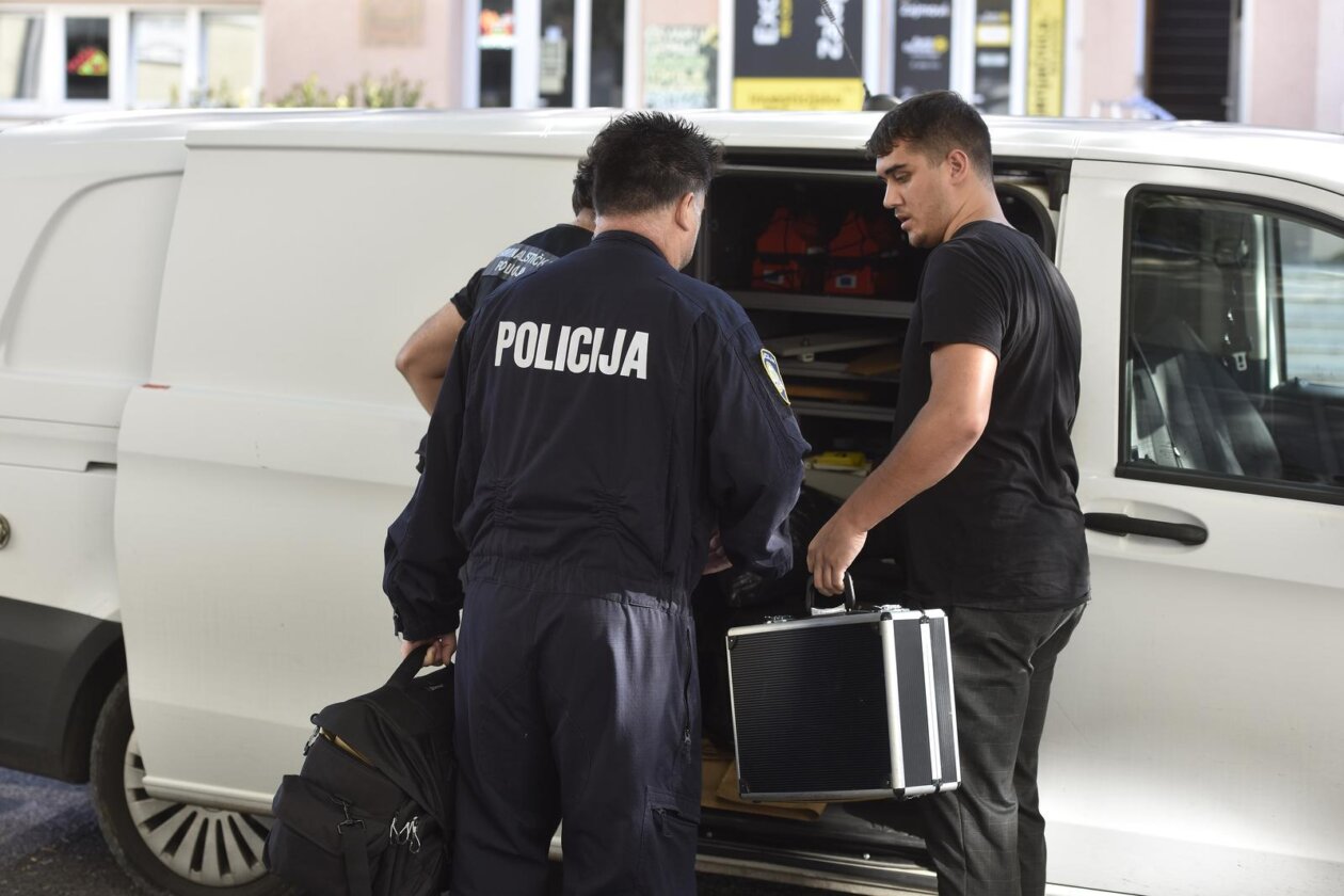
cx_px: 672
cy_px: 448
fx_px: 2613
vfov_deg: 19.5
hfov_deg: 28.8
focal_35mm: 70
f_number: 3.5
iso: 250
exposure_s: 1/250
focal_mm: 70
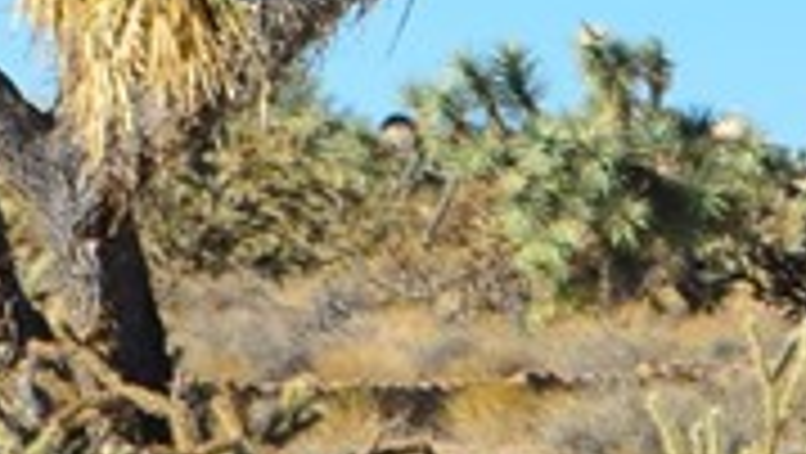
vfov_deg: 2.3
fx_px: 11211
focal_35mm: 524
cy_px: -157
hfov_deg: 4.1
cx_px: 1364
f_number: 10
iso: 200
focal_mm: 55
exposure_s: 1/320
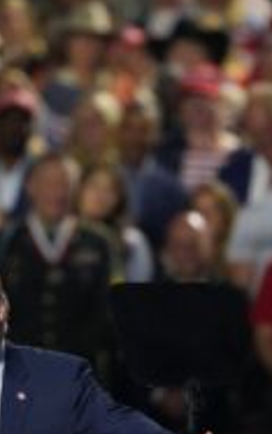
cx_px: 74
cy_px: 230
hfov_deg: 1.4
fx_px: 10844
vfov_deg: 2.3
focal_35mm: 915
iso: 5000
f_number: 2.8
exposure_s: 1/500
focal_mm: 400
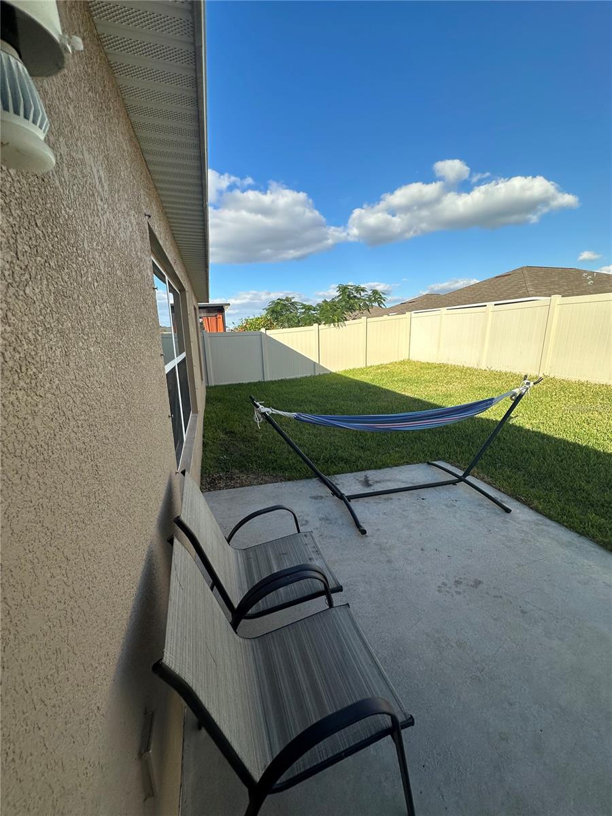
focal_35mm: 14
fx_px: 330
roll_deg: +1.0
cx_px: 306
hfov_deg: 85.7
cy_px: 408
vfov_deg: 102.1
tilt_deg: -13.3
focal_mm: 2.22
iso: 50
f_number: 2.2
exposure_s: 1/1667
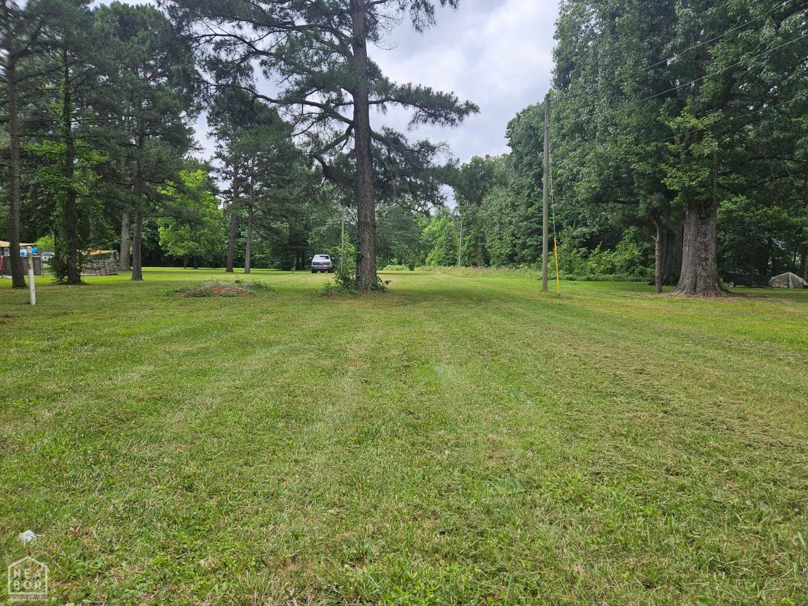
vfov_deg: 58.9
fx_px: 537
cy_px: 303
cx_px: 404
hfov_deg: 73.9
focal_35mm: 23
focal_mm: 5.4
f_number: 1.8
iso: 25
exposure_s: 1/1414
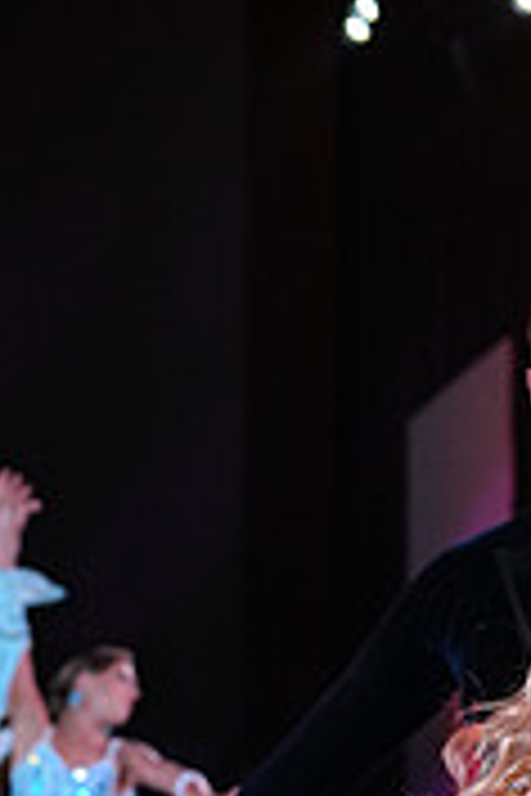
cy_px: 1142
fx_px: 5863
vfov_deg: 7.6
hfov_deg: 5.2
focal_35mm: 265
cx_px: 682
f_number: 5.6
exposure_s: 1/250
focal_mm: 81
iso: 2500
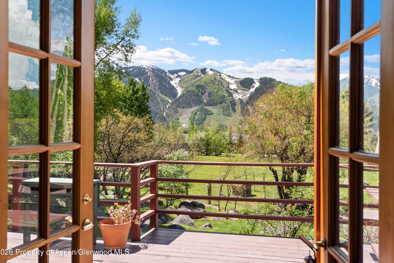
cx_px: 192
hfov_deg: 53.1
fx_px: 394
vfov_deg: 36.9
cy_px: 129
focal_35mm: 36
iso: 100
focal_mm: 35
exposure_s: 1/60
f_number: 7.1
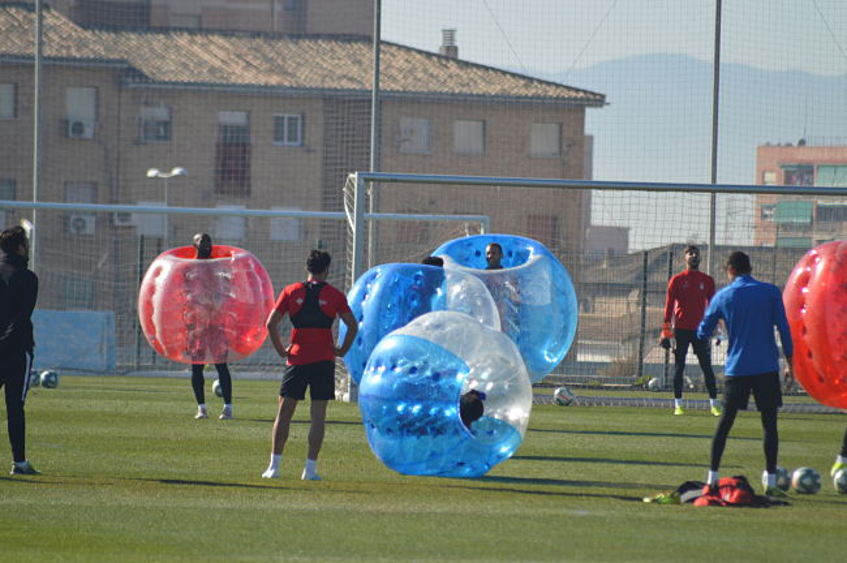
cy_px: 282
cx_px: 424
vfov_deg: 3.0
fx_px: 10577
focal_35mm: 450
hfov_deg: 4.6
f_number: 5.6
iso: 400
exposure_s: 1/1600
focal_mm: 300
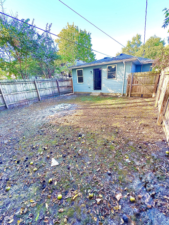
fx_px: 91
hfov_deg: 85.7
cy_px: 112
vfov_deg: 102.1
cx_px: 84
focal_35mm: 14
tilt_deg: -20.5
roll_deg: +2.9
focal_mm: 2.22
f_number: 2.2
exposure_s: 1/99
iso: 64
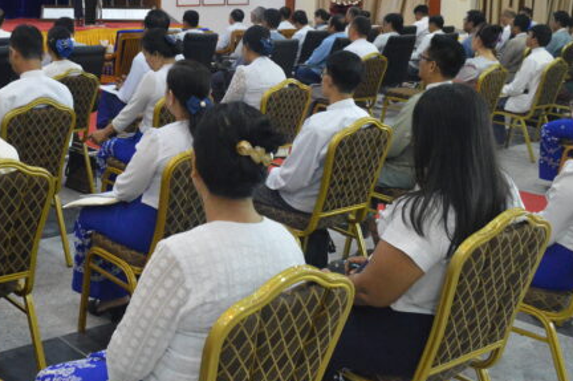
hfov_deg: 39.5
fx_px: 763
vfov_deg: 27.5
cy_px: 82
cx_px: 111
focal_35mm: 48
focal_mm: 18
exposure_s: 1/80
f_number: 5.6
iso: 3200
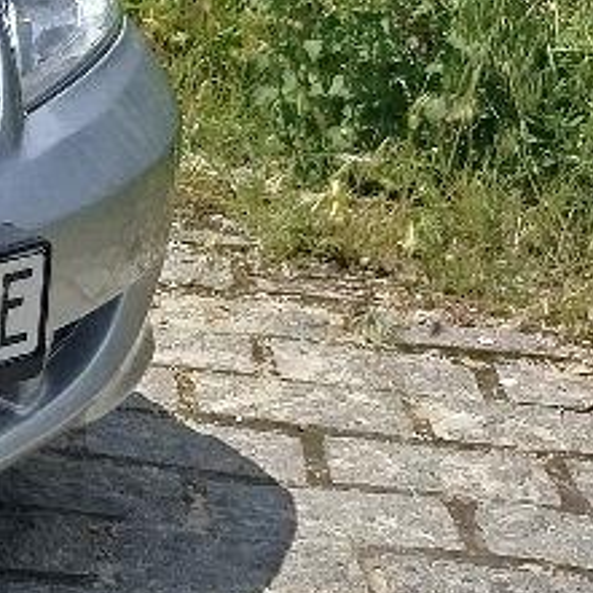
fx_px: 2229
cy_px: 204
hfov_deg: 12.3
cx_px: -800
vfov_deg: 15.1
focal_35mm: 115
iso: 50
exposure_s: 1/1539
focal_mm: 5.31
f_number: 1.7
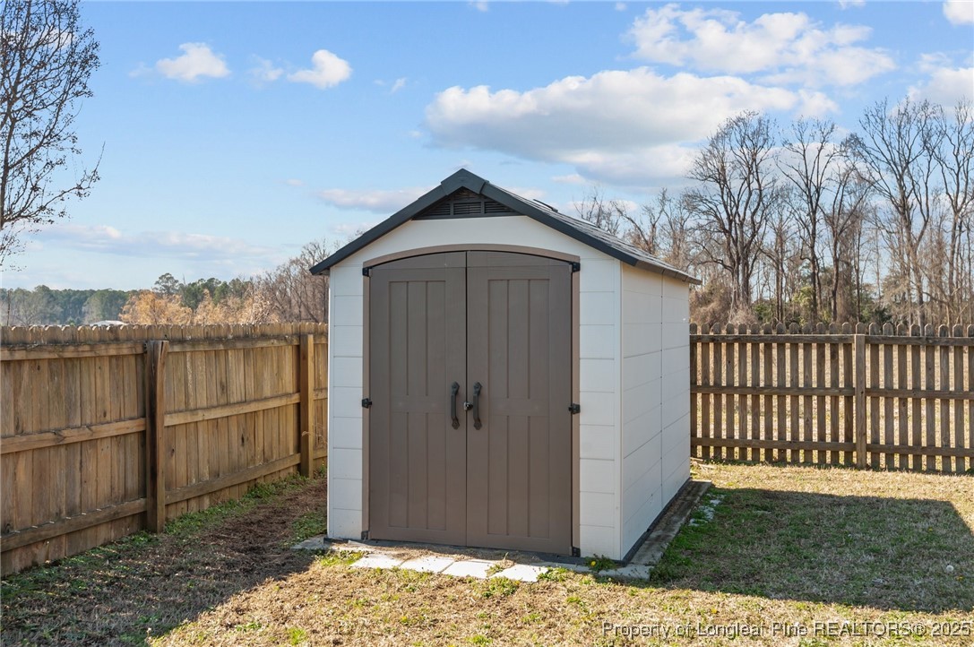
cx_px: 487
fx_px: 946
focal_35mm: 35
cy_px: 324
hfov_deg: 54.5
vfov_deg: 37.8
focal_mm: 35
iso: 400
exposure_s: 1/200
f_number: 7.1
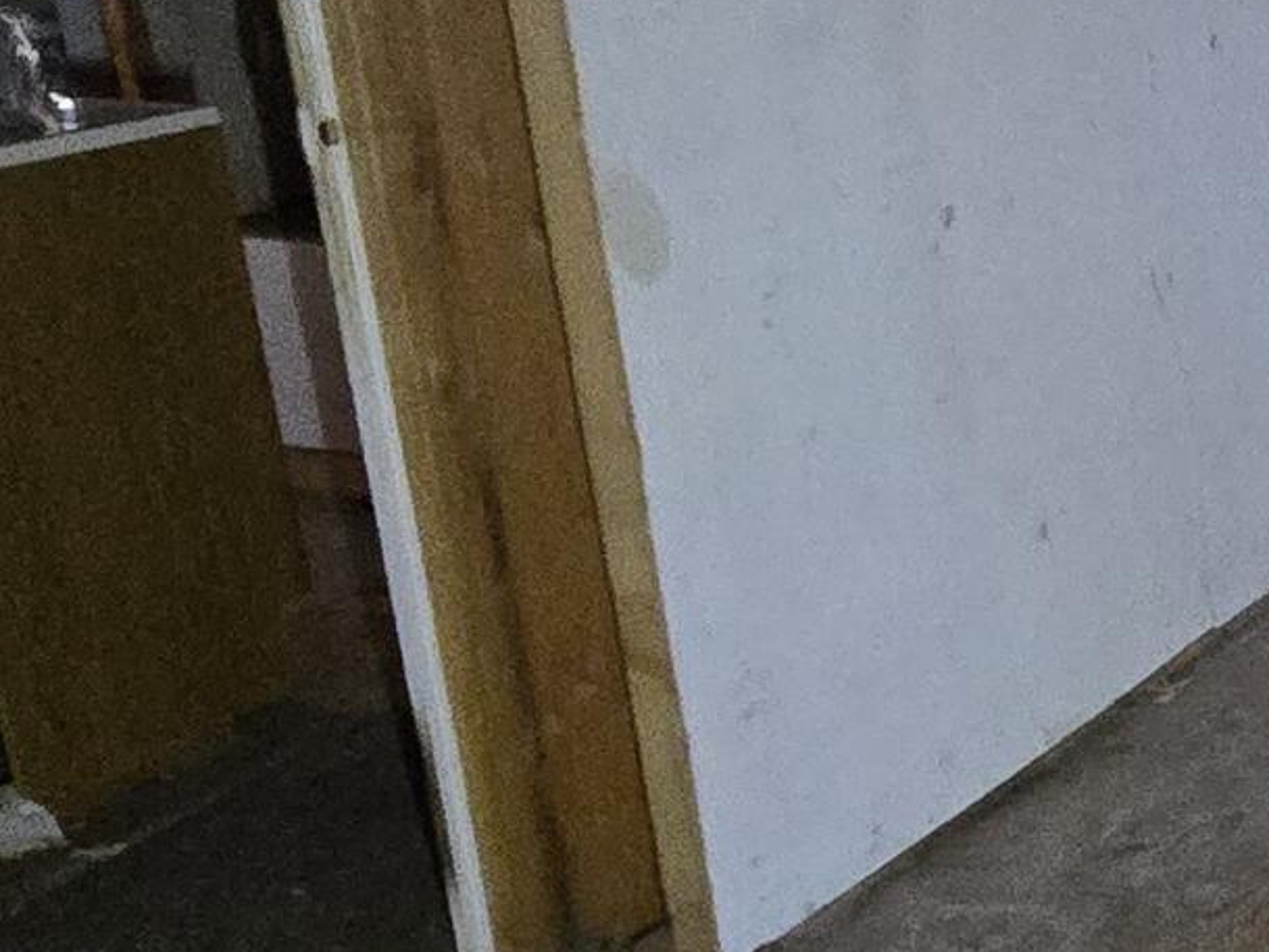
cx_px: 1859
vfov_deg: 22.9
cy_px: 548
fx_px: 2347
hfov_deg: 24.3
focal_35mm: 64
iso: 1250
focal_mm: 2.2
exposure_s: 1/40
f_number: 2.2
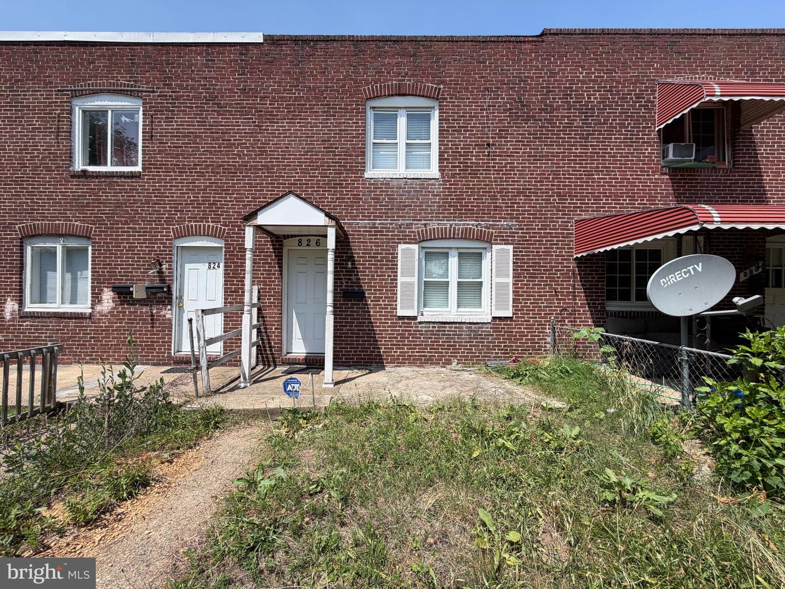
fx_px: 317
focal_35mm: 14
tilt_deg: +0.4
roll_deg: -0.5
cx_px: 392
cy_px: 294
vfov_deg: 85.7
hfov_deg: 102.1
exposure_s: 1/770
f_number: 2.2
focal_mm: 2.22
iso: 25
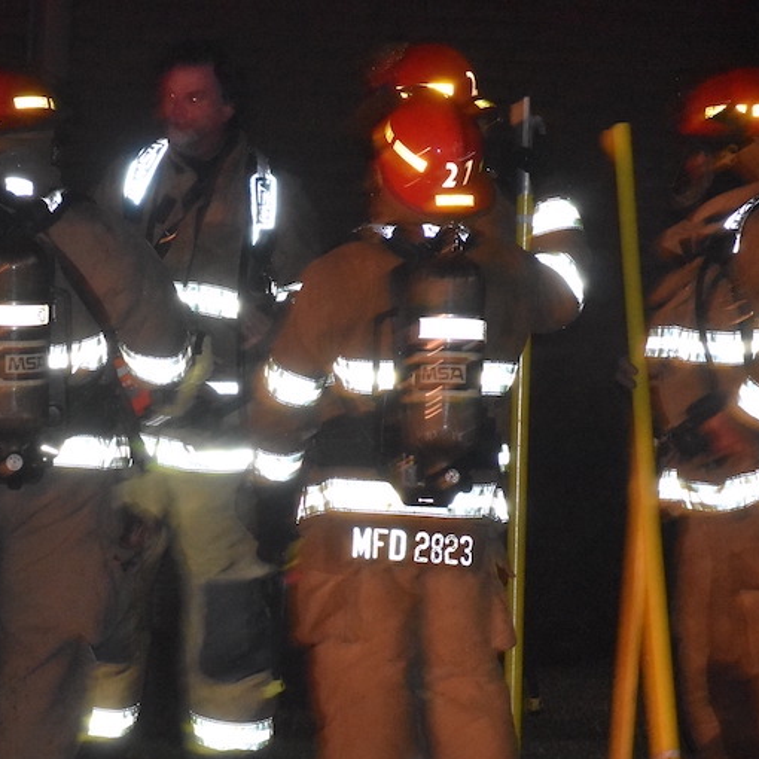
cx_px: 91
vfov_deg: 4.8
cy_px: 473
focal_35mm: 363
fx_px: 9001
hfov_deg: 4.8
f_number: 4.8
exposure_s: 1/60
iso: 6400
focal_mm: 145
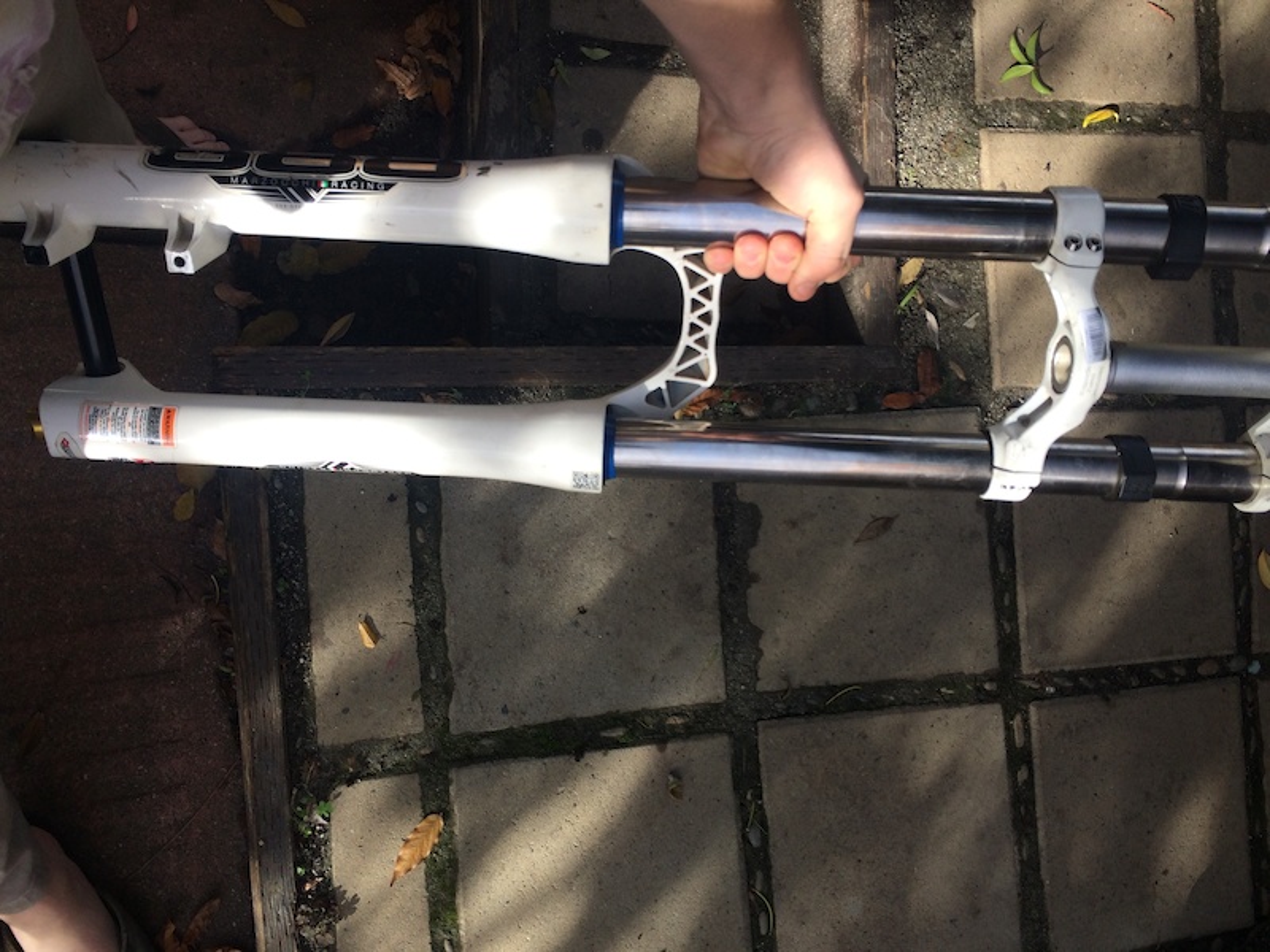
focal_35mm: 29
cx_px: 635
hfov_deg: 61.7
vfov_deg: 48.2
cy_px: 476
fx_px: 1064
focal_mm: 4.15
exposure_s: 1/423
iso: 32
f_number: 2.2
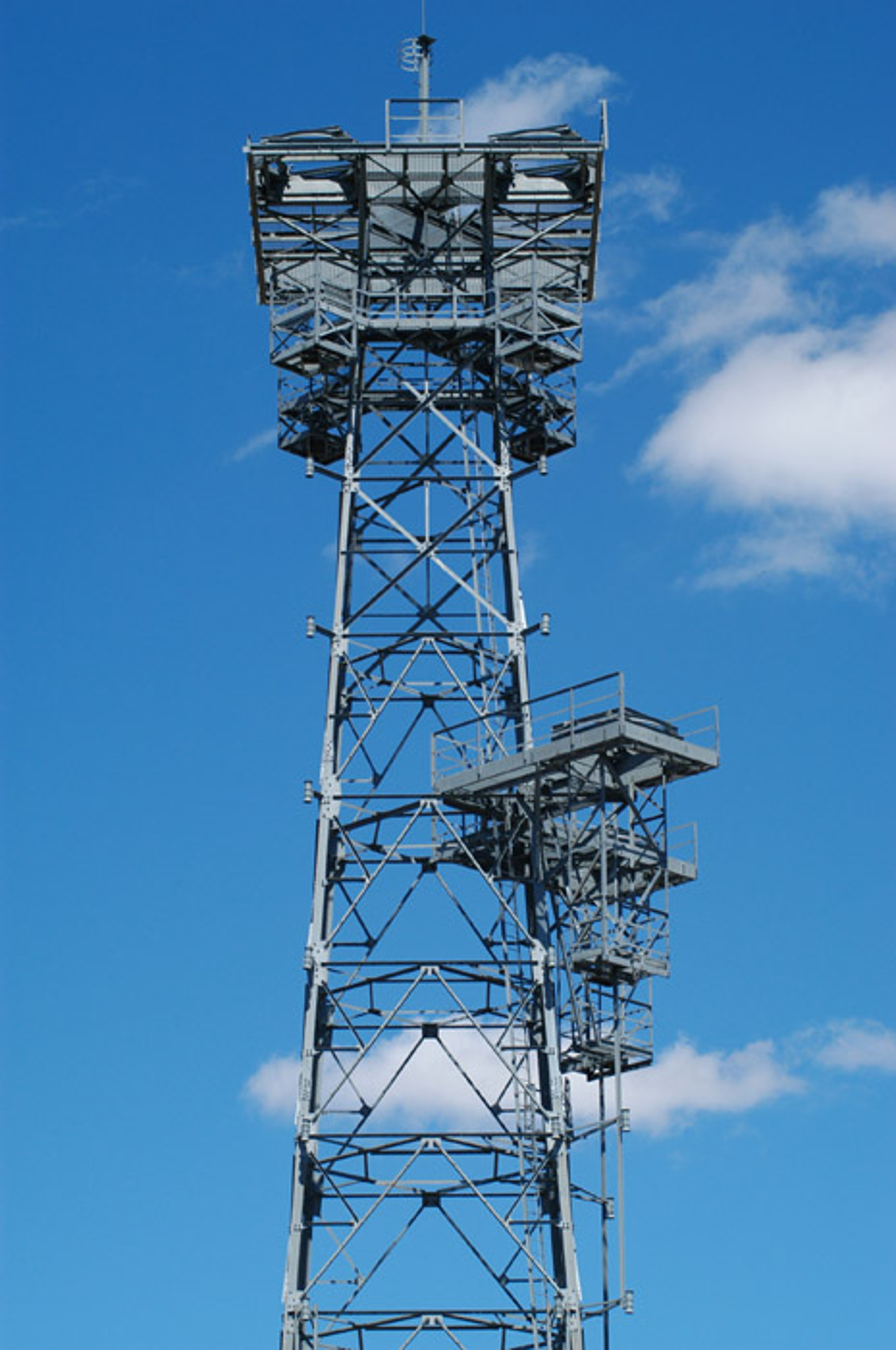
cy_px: 675
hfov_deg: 13.0
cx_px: 448
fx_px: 3929
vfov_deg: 19.5
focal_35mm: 105
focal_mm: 70
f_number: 10
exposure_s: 1/350
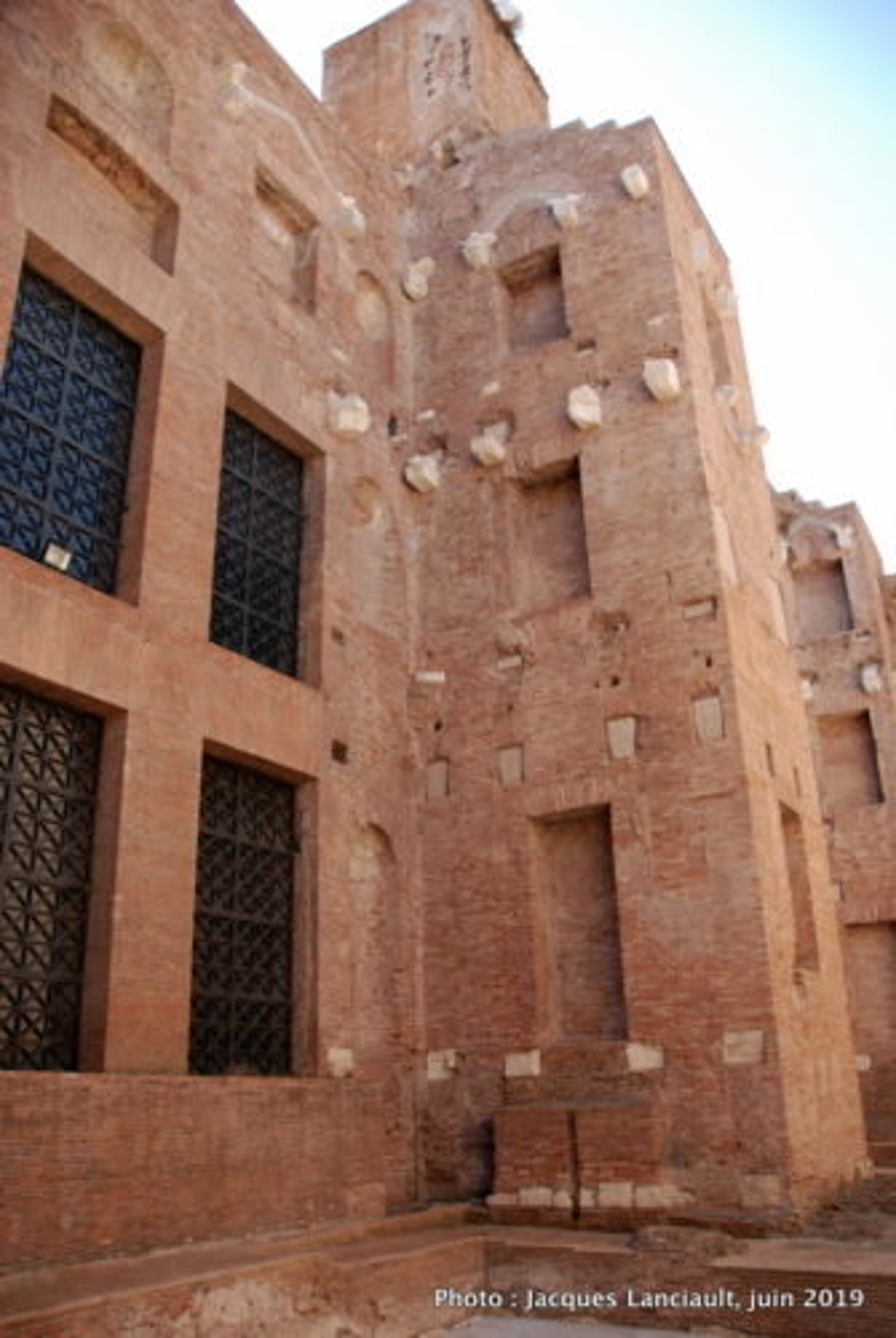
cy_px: 669
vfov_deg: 67.3
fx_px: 1004
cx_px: 448
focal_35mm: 27
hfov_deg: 48.1
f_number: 5
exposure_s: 1/100
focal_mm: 18
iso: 100
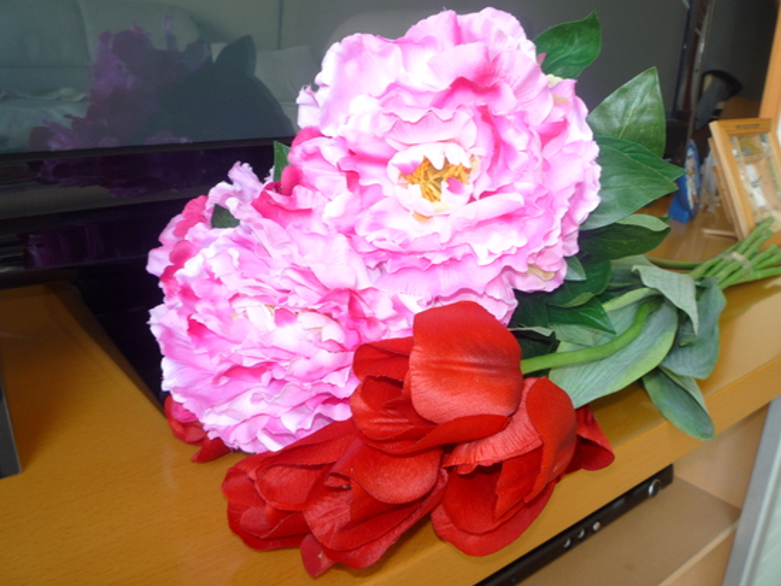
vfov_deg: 46.8
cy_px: 293
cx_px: 390
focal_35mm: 30
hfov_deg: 59.9
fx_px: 677
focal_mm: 5.2
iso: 100
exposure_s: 1/15
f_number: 3.3
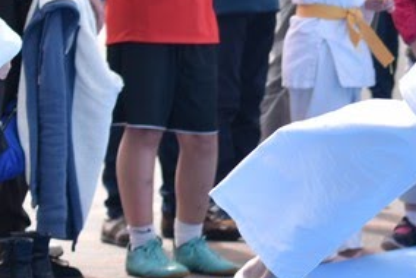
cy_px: -173
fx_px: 3123
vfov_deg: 5.1
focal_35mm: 270
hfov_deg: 7.4
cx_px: 749
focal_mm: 50
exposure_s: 1/500
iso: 100
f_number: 4.5
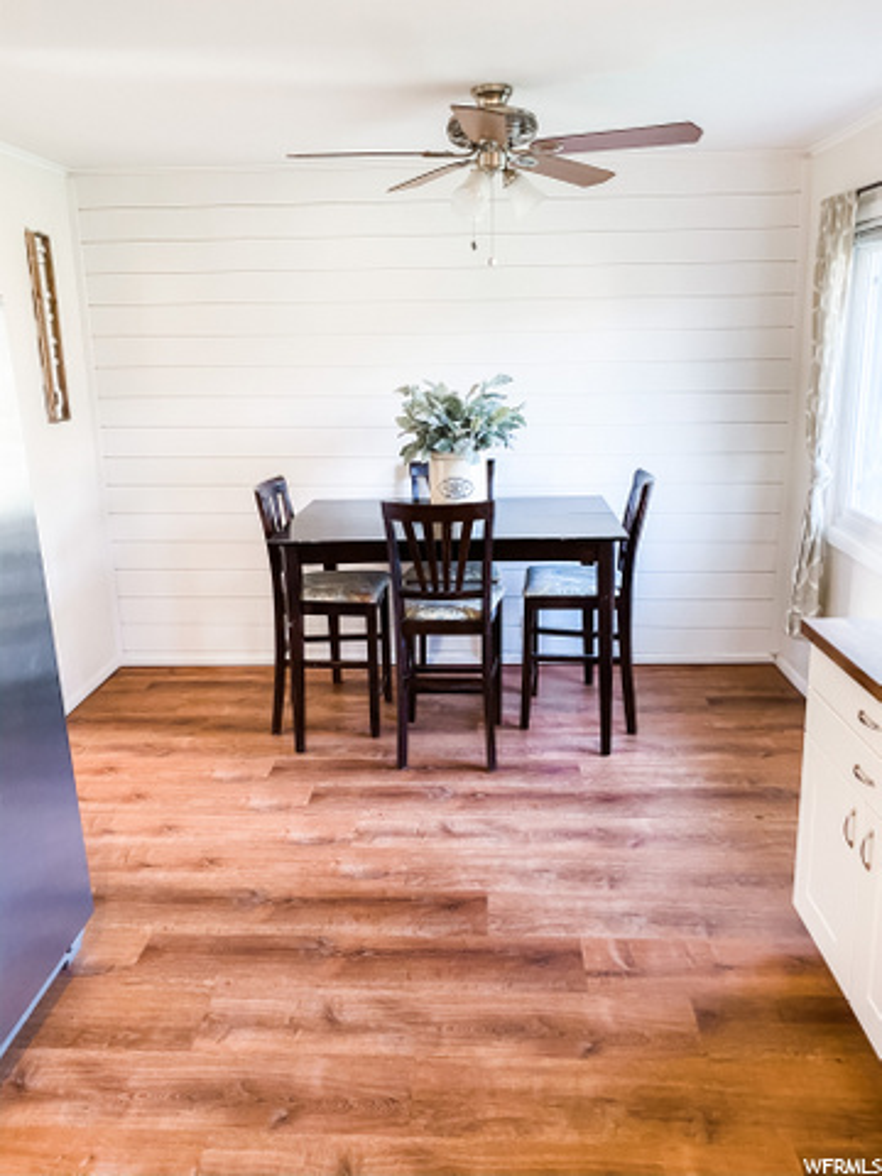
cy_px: 588
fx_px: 883
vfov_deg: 67.3
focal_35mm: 26
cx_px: 441
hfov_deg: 53.1
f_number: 1.8
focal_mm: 4.25
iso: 200
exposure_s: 1/60
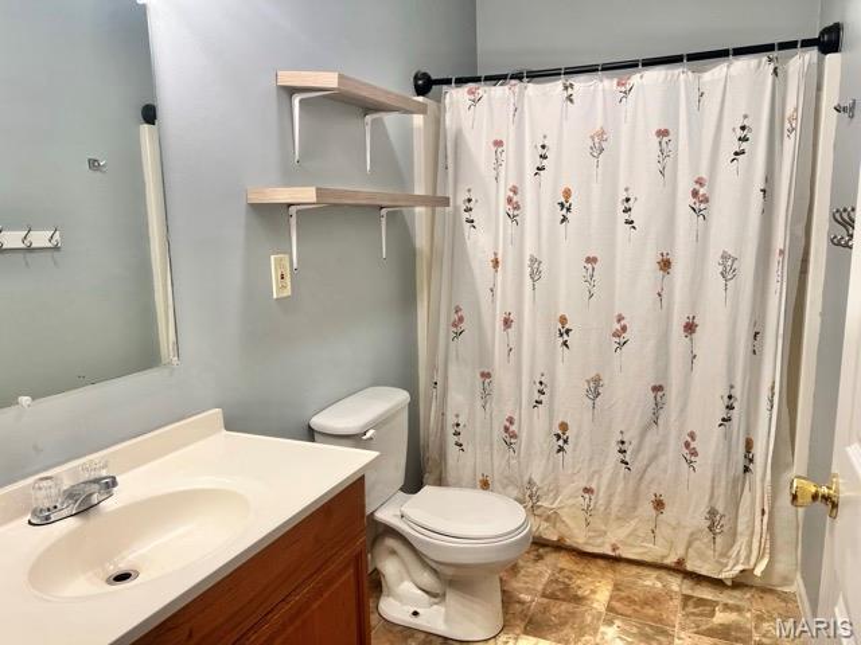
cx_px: 430
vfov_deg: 53.1
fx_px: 647
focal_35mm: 26
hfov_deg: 67.3
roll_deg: +1.7
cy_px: 322
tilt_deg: -8.5
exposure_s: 1/120
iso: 125
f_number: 1.5
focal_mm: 5.7
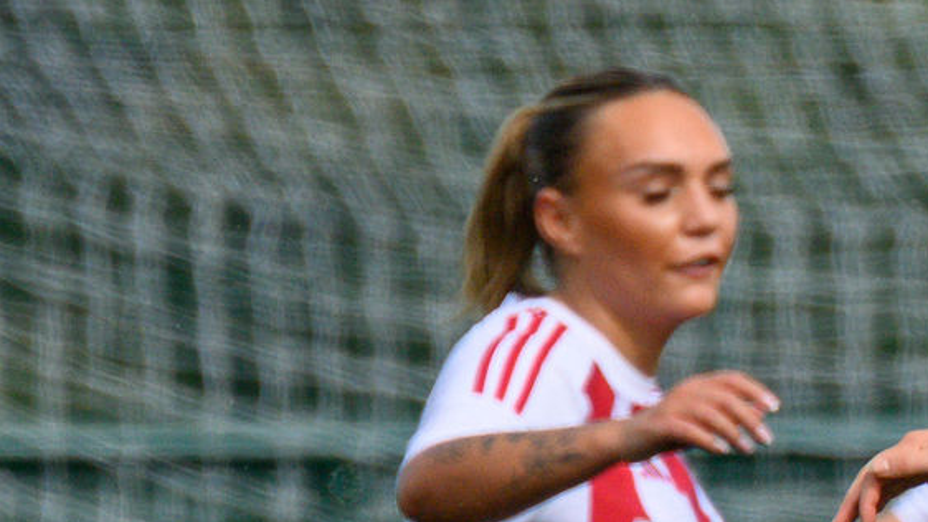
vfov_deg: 0.4
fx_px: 68474
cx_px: 2356
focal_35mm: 2783
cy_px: 426
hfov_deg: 0.8
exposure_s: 1/1600
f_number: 5.6
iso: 500
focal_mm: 400
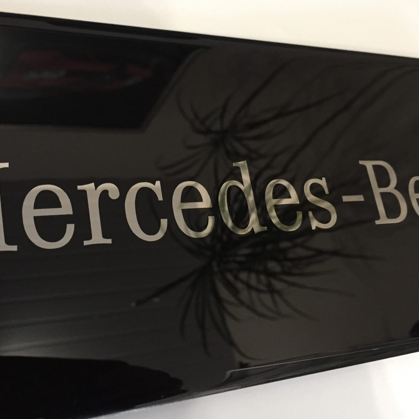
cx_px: 170
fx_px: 520
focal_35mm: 38
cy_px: 195
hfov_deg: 43.7
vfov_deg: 43.8
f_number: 2.2
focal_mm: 4.15
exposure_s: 1/17
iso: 400
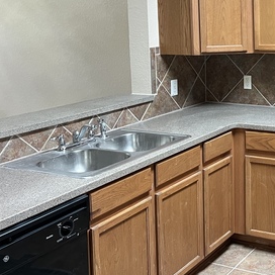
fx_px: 485
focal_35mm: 54
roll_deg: +0.6
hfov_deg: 29.4
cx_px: 281
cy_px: 65
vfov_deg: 31.0
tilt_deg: -6.3
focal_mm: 5.7
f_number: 1.5
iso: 200
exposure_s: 1/60
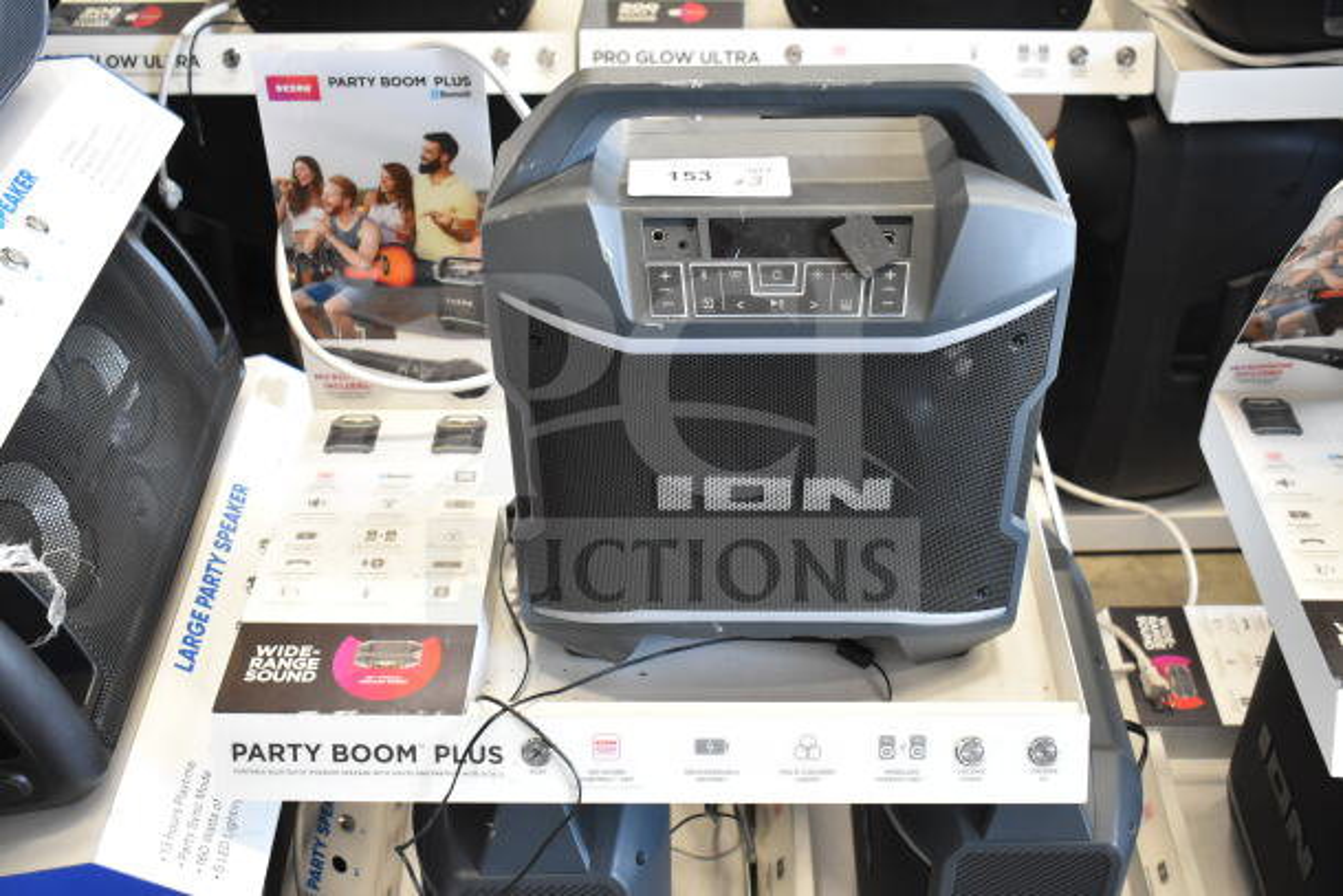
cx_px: 672
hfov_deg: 47.9
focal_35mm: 40
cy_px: 448
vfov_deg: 33.0
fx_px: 1511
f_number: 4
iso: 1800
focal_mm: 27
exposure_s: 1/40
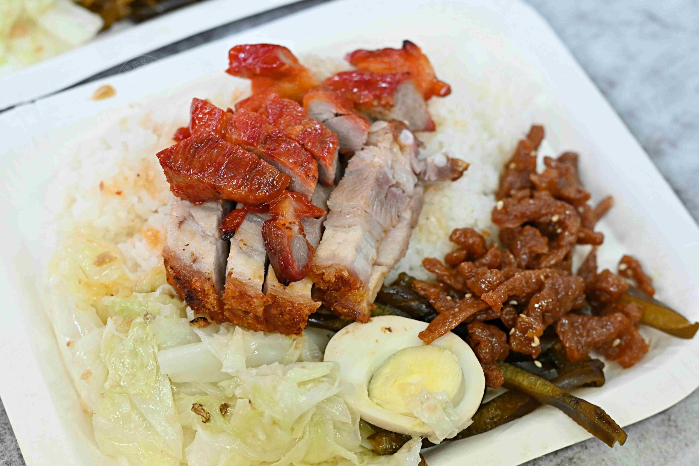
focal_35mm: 75
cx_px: 350
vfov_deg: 18.2
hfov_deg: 27.0
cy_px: 233
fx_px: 1456
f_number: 3.2
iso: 1400
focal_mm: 50
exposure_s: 1/200
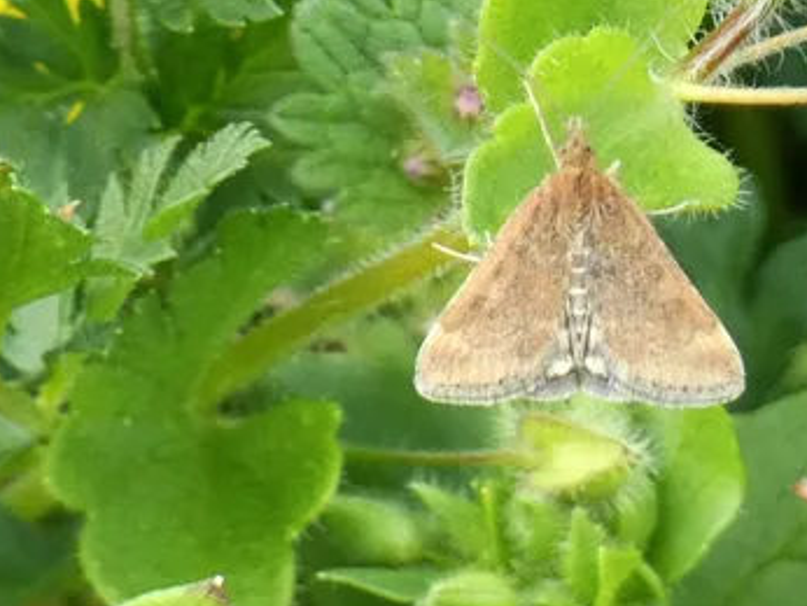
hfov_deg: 2.4
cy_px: 261
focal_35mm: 813
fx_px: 18967
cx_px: 627
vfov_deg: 1.8
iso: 500
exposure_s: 1/100
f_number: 5.6
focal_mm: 78.8
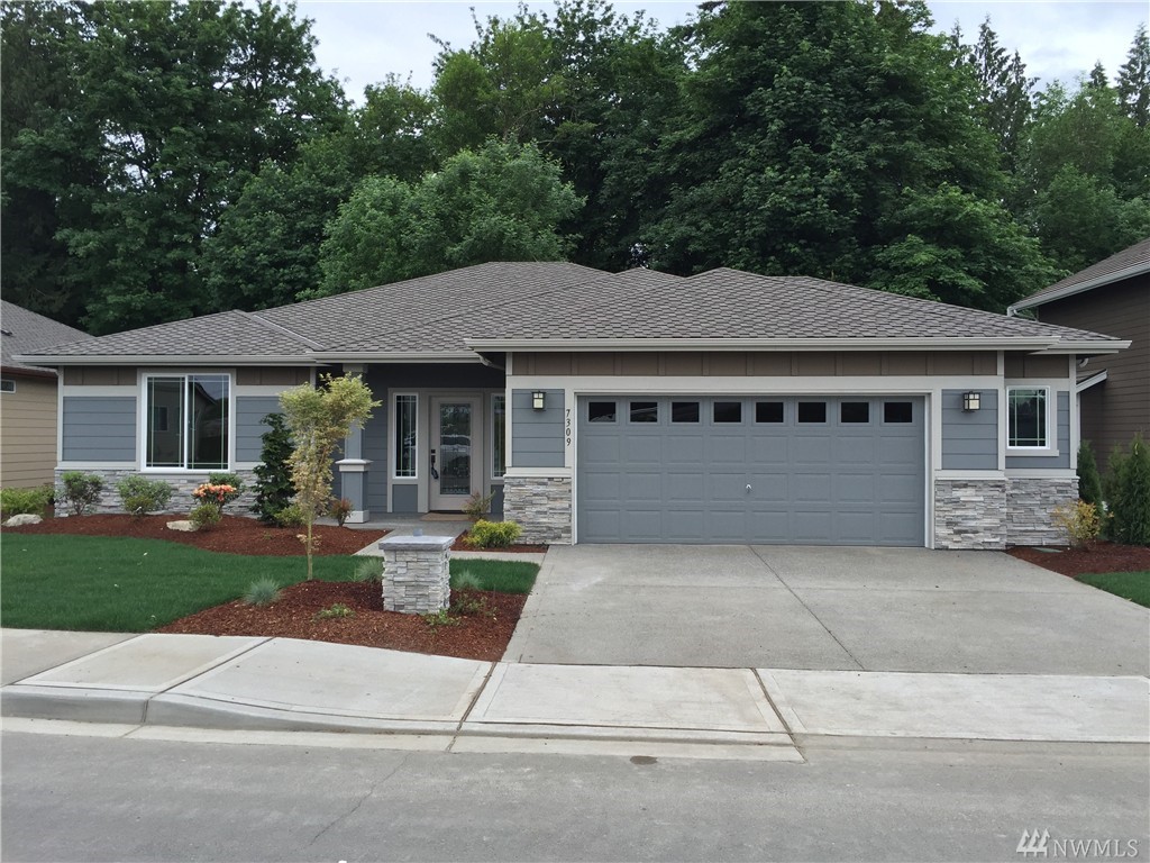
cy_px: 432
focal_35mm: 29
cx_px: 575
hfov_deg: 61.7
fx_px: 963
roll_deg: -1.0
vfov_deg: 48.2
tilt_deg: +1.0
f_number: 2.2
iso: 32
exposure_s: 1/514
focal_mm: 4.15
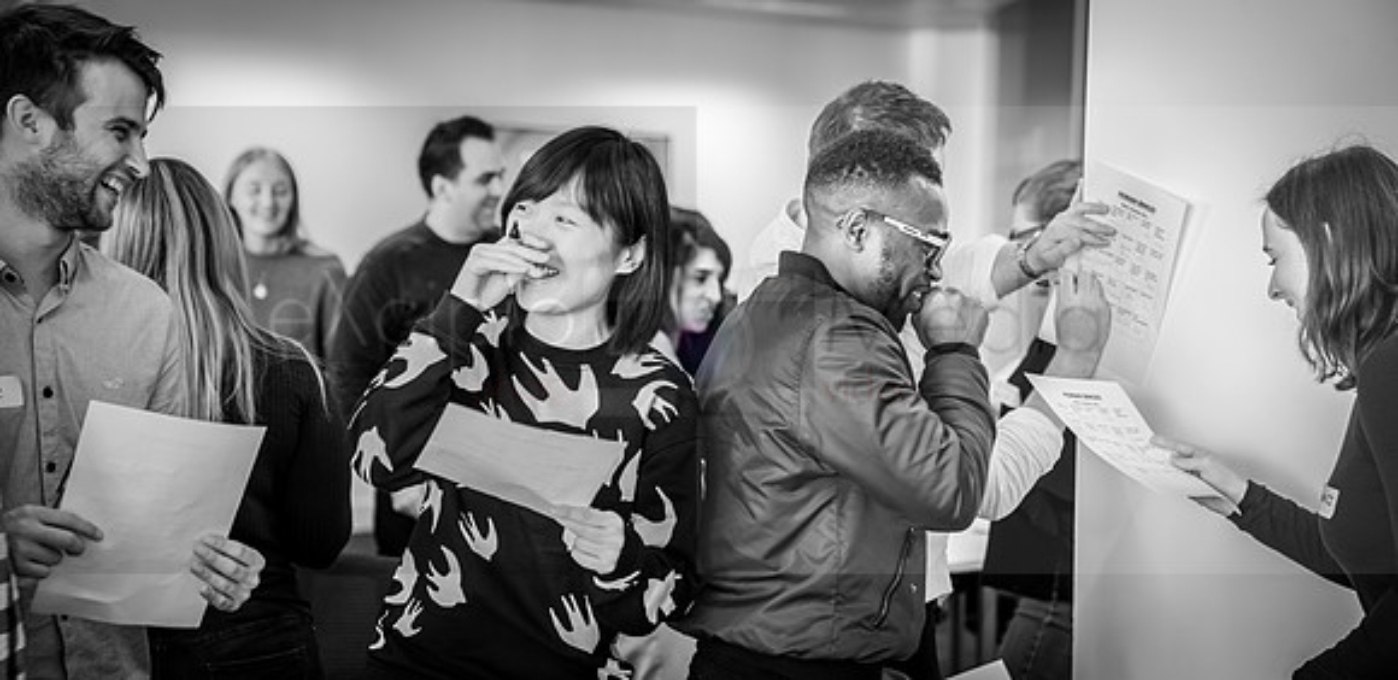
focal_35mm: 74
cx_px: 700
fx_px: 2662
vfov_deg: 14.5
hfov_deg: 29.4
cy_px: 416
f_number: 2.8
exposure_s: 1/80
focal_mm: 68
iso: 400
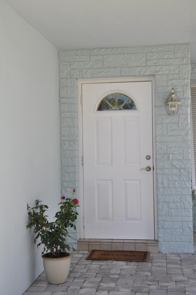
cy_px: 148
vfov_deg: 33.4
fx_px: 491
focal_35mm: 60
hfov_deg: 22.6
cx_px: 98
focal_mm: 40
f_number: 10
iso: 200
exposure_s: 1/100
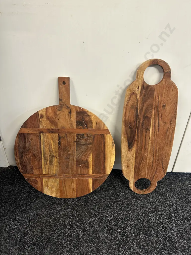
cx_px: 96
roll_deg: -1.2
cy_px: 128
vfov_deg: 71.6
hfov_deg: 56.8
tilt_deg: -33.1
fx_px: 177
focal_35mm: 24
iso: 200
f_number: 1.78
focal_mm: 6.86
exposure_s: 1/50
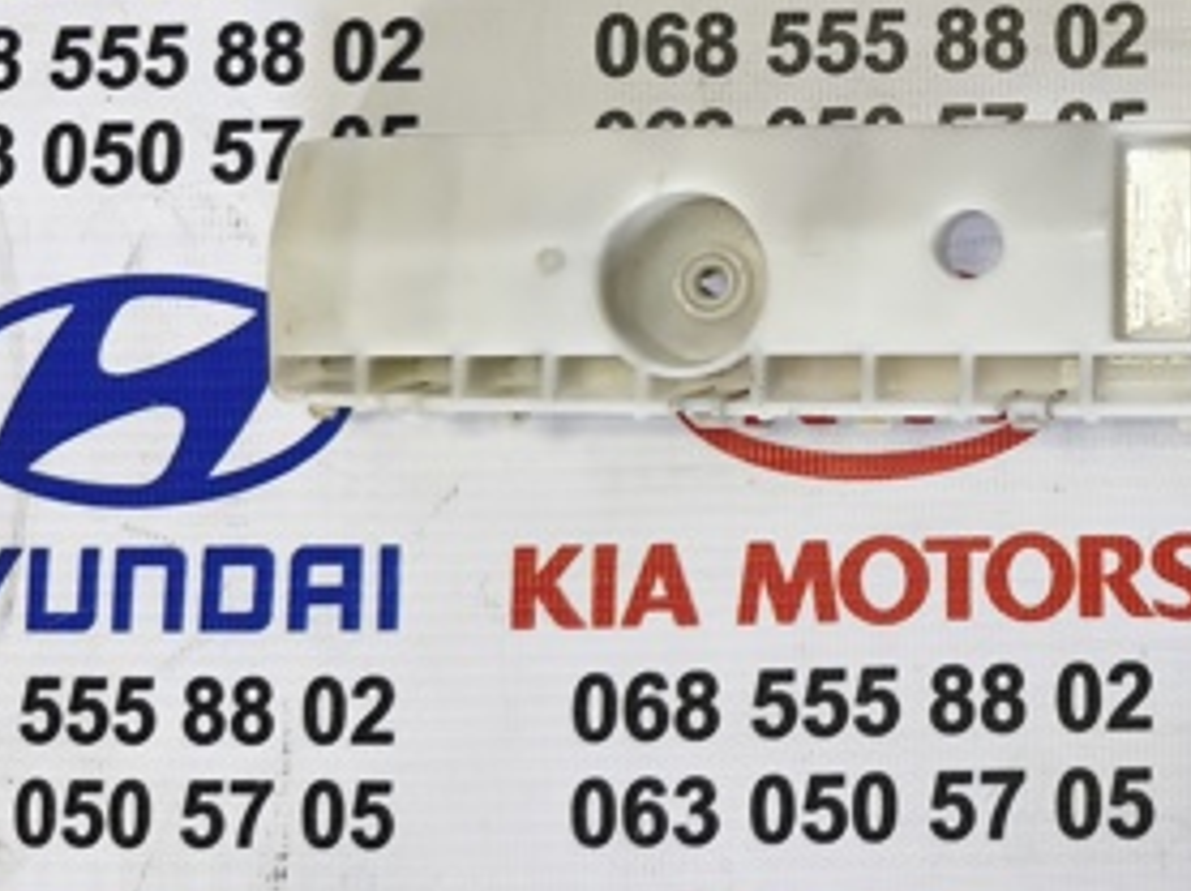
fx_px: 1822
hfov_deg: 32.2
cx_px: 1285
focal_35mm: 53
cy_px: 116
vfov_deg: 26.7
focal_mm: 5.35
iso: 250
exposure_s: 1/100
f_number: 1.7
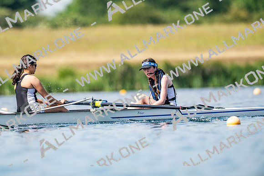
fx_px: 4401
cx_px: 132
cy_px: 88
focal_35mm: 600
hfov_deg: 3.4
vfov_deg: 2.3
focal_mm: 600
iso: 250
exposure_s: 1/2500
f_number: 5
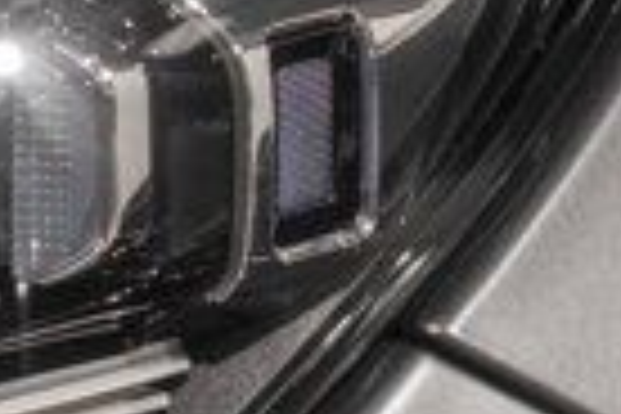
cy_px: 151
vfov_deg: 2.6
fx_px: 8987
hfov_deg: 3.9
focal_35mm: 521
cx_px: -747
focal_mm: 70
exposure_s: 1/50
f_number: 4.5
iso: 200
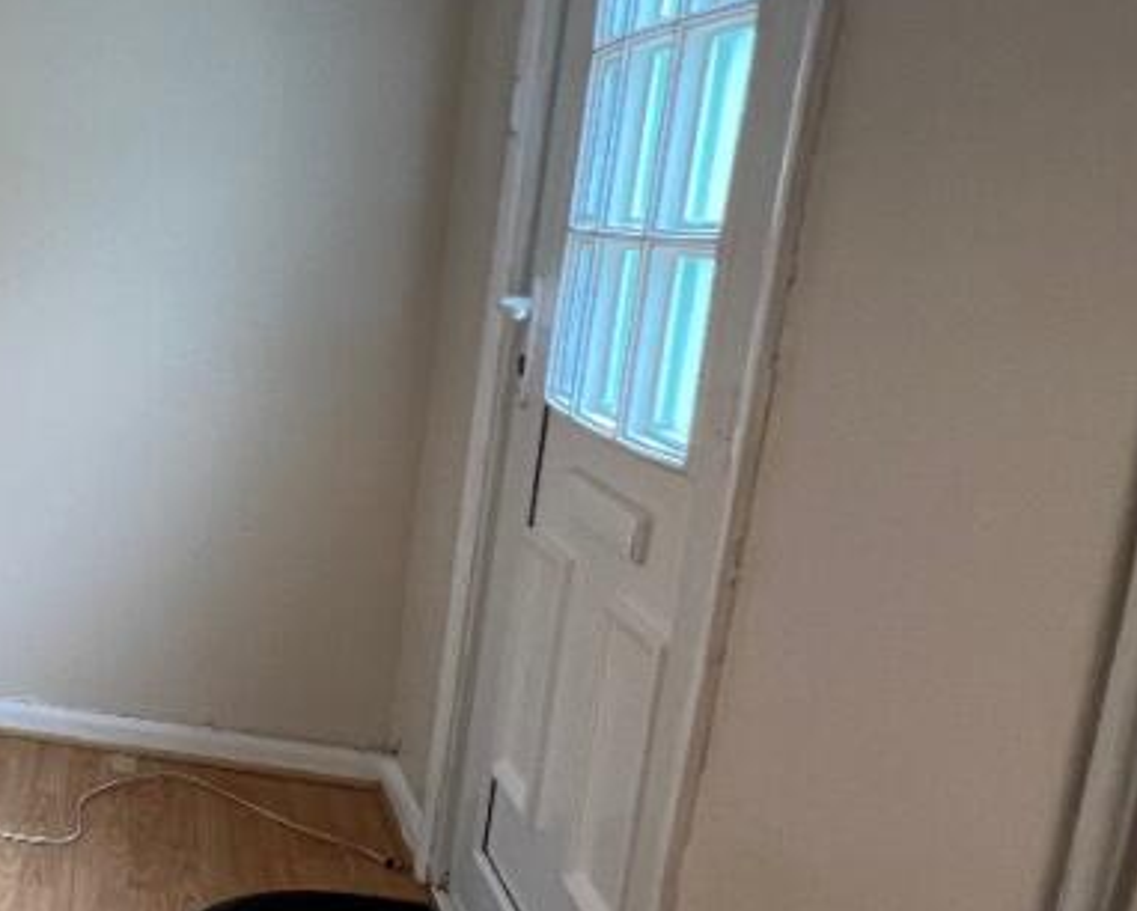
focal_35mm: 34
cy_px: 441
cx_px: -360
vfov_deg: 43.4
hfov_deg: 35.1
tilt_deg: -11.7
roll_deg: -0.2
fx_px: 1145
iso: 200
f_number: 1.8
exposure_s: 1/100
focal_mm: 1.57
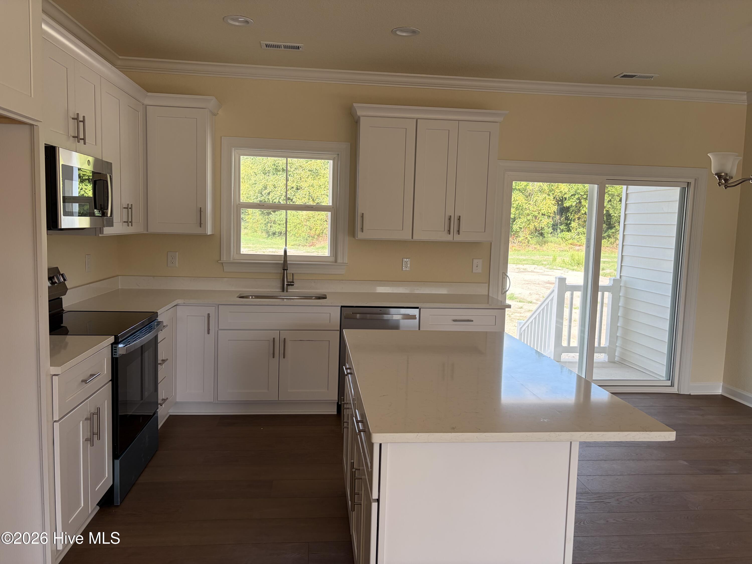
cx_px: 376
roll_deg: -1.1
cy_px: 282
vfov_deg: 53.1
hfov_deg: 67.3
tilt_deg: -5.1
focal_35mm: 26
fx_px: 565
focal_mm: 5.96
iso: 40
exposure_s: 1/179
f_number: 1.6
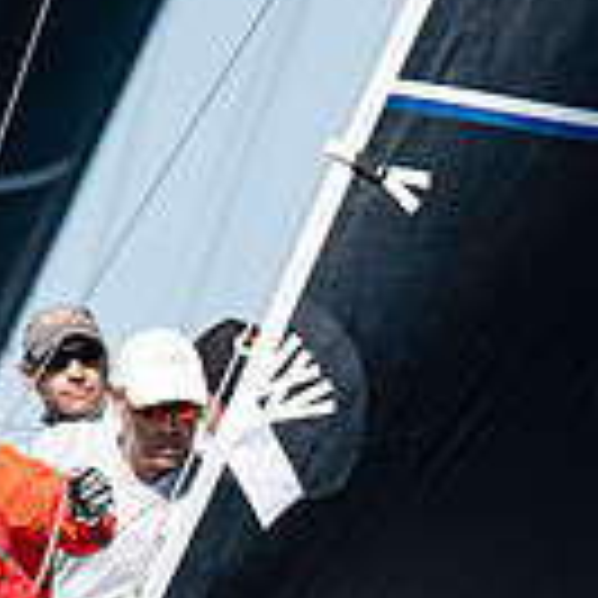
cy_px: 726
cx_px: 468
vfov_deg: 1.1
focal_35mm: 1667
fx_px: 32581
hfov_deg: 1.1
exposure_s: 1/1600
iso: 320
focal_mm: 300
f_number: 5
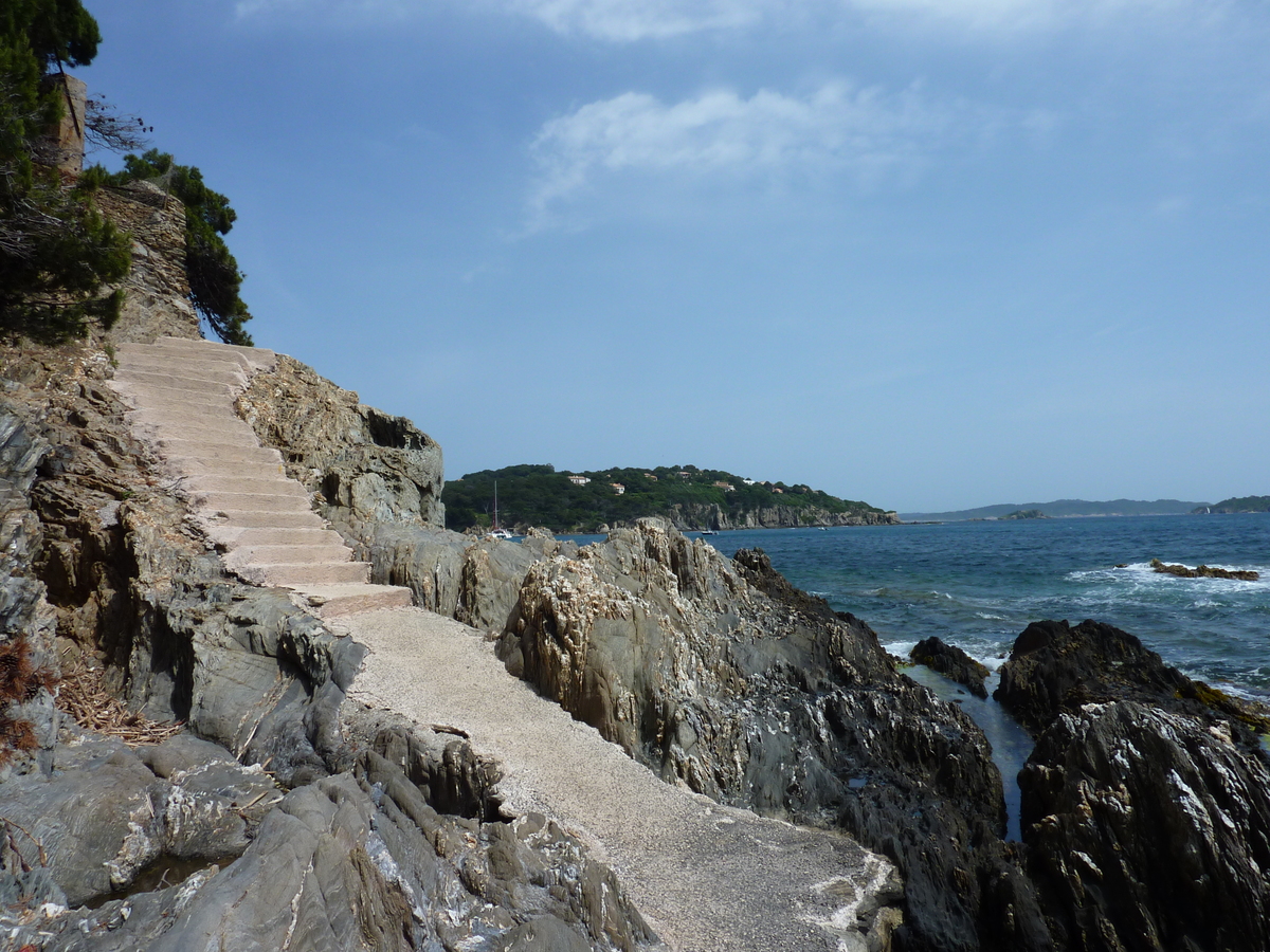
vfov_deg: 54.9
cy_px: 476
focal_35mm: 25
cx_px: 635
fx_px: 917
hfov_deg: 69.4
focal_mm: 4.1
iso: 80
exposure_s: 1/500
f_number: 5.6
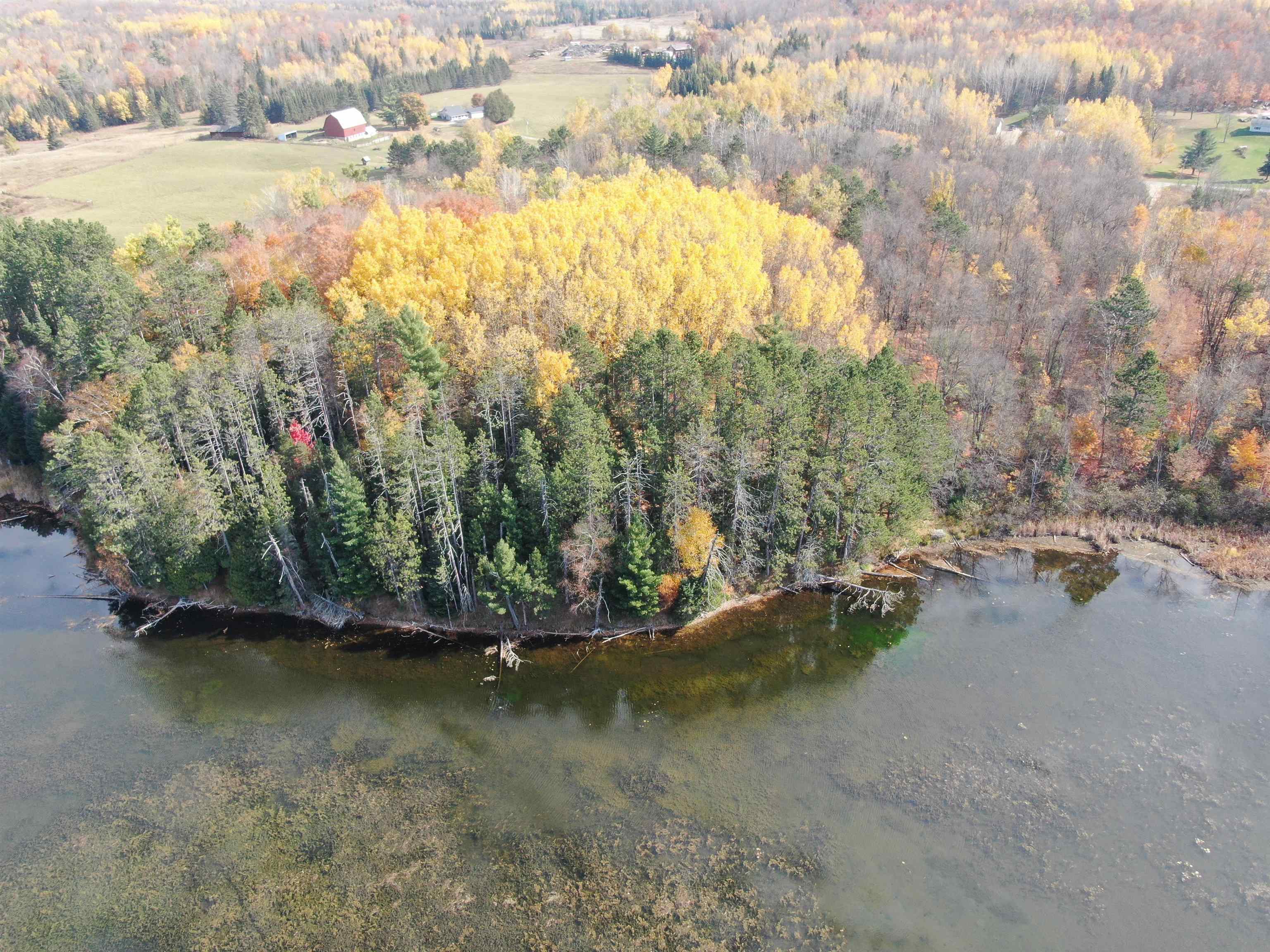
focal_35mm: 24
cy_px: 476
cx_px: 635
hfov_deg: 71.6
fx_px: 881
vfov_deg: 56.8
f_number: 2.8
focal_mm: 4.39
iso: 100
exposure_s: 1/320
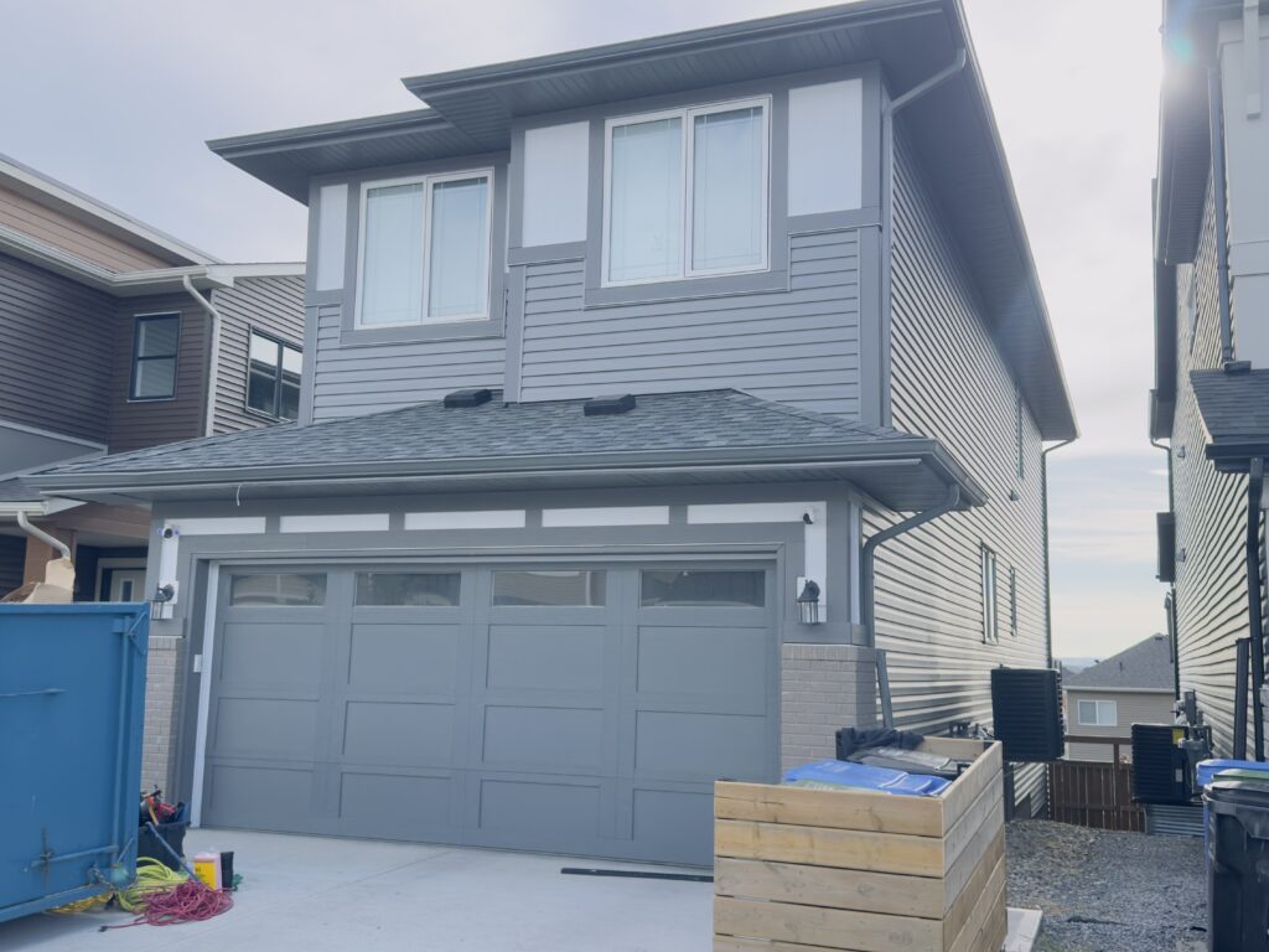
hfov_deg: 52.6
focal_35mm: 35
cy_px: 476
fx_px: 1283
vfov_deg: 40.7
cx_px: 634
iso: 100
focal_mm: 6.76
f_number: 1.78
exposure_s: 1/2232
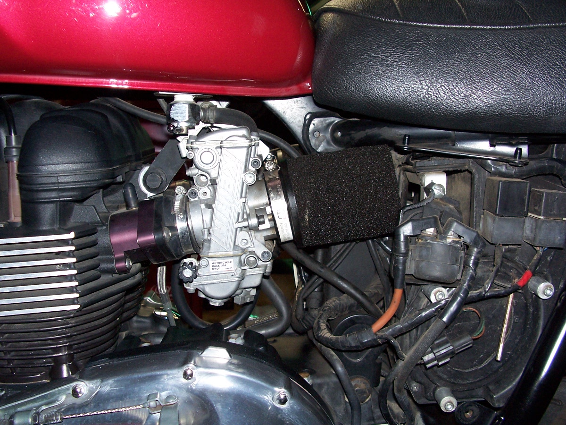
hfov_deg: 52.6
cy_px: 212
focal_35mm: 35
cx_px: 283
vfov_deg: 40.7
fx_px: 572
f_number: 2.8
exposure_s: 1/60
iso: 140
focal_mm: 6
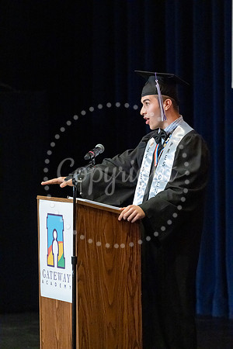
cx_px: 116
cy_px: 174
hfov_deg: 6.9
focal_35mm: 200
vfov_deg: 10.3
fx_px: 1942
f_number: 4
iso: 20000
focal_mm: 200
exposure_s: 1/1000
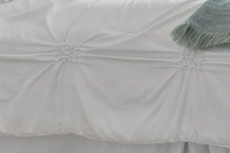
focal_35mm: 85
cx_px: 567
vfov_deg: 13.4
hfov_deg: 14.4
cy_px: -166
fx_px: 543
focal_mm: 16
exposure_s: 1/100
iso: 640
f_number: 9
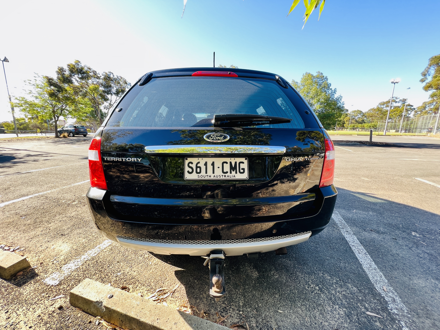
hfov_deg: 106.2
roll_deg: -1.5
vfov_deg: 89.9
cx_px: 220
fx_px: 165
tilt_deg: -10.9
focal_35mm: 13
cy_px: 165
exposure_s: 1/124
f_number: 1.8
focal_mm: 1.57
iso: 32
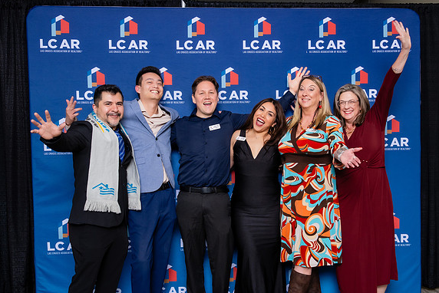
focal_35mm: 43
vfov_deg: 31.2
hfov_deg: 45.3
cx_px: 254
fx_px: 525
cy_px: 168
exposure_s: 1/200
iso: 500
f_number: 5.6
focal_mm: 30
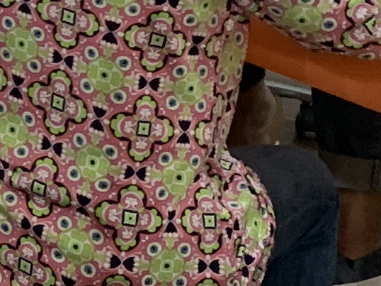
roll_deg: -1.3
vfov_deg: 7.5
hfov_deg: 9.2
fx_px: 2145
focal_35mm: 195
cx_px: -487
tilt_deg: -15.6
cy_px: -147
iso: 250
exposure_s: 1/60
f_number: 1.8
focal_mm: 4.25
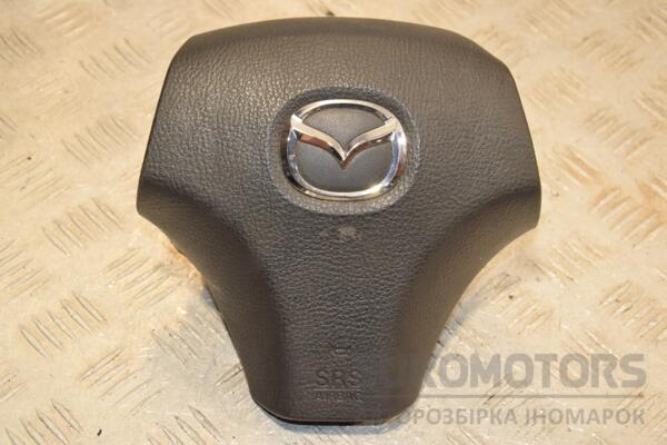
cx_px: 334
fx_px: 1389
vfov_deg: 18.2
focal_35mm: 75
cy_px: 222
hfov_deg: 27.0
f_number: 7.1
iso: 800
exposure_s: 1/200
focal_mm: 50
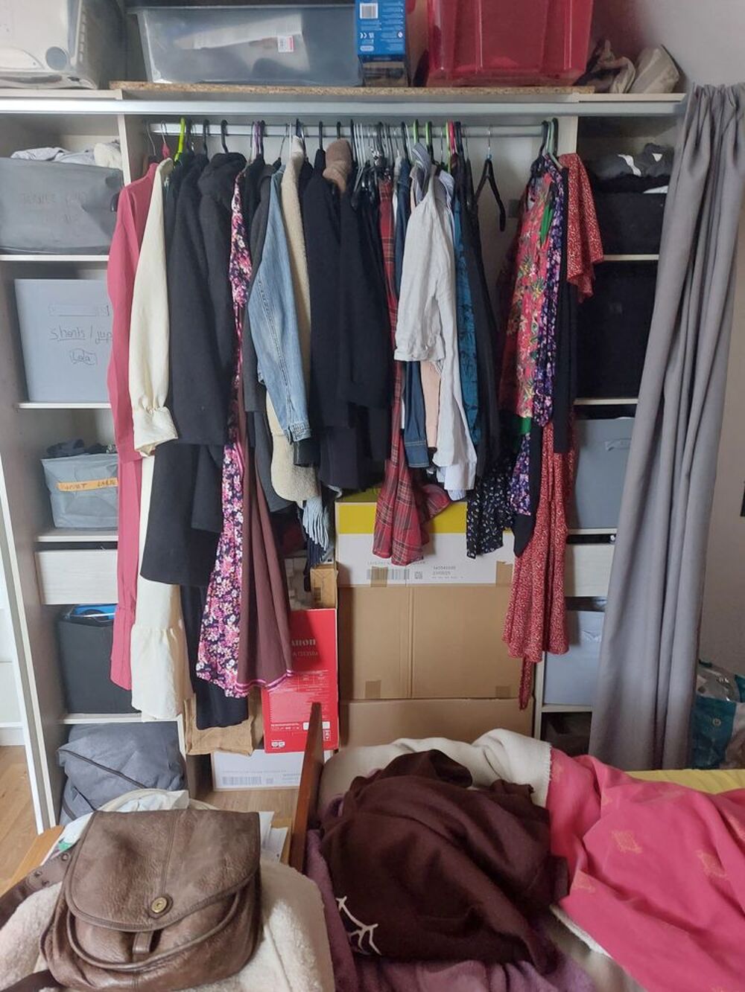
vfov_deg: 69.4
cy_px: 496
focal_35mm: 25
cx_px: 372
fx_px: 717
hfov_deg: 54.9
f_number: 1.8
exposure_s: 1/33
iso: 500
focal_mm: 5.23
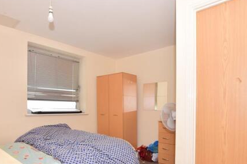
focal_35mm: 23
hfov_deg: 76.1
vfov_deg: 54.0
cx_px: 118
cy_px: 108
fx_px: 158
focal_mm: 10
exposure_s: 1/30
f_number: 7.1
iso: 400
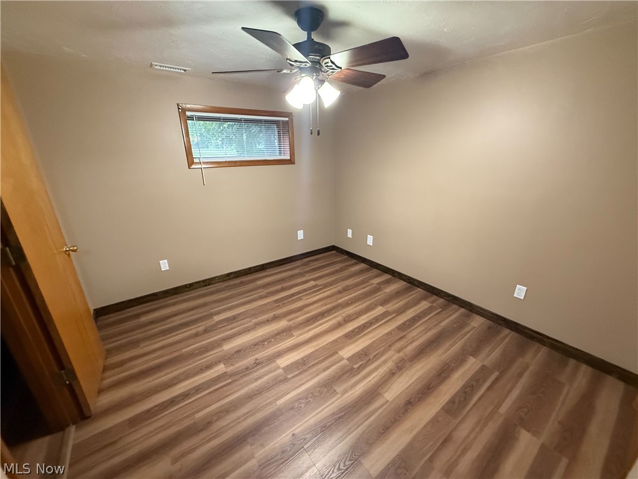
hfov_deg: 102.1
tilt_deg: -18.7
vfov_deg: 85.7
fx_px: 258
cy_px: 240
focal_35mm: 14
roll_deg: +0.6
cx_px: 319
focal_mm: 2.22
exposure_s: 1/60
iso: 640
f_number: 2.2
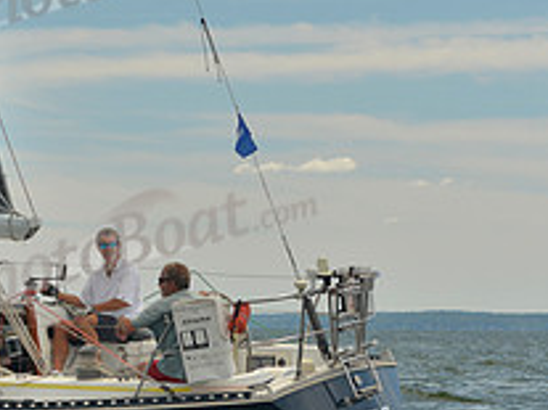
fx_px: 2990
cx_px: -191
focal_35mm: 189
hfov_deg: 10.2
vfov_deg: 7.8
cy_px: 144
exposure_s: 1/640
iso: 200
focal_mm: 70
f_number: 5.6
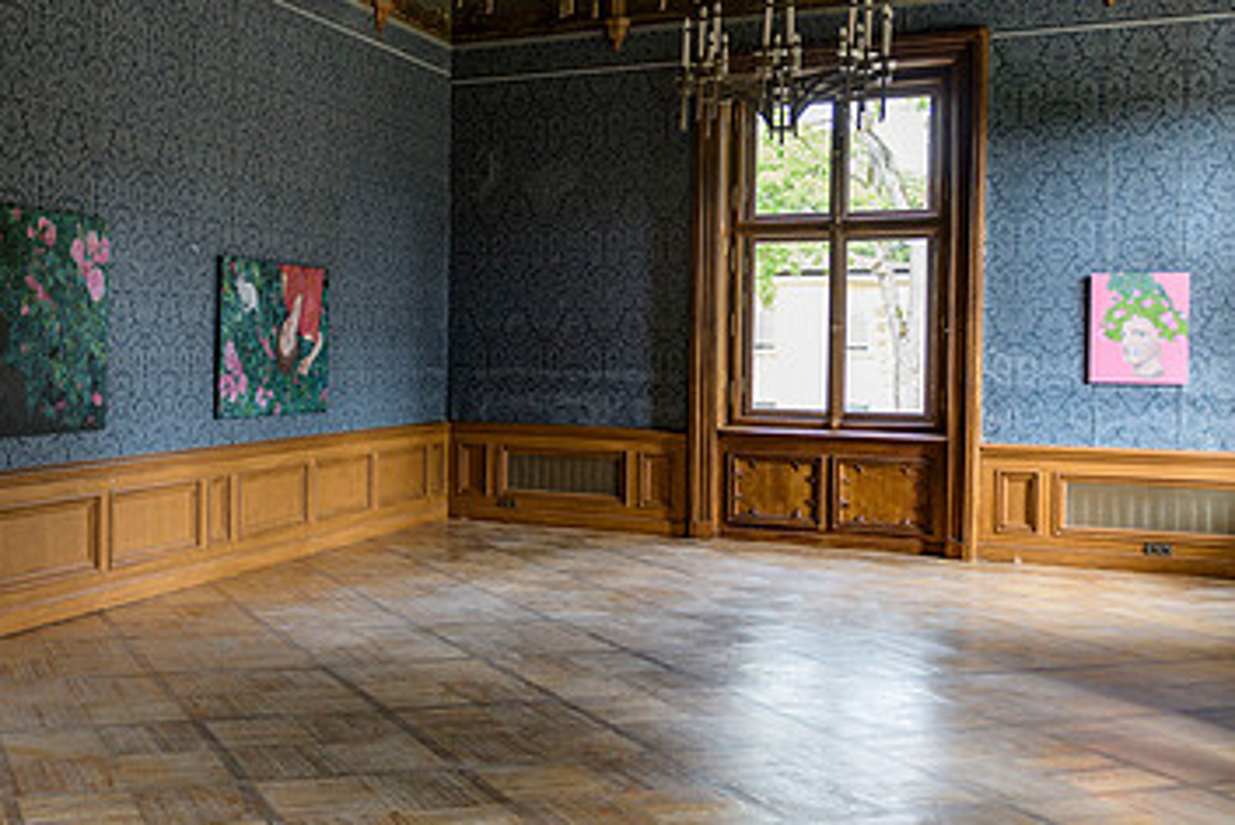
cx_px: 245
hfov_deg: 45.0
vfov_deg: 32.7
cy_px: 372
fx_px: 1408
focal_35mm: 41
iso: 220
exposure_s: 1/50
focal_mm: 24
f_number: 3.5
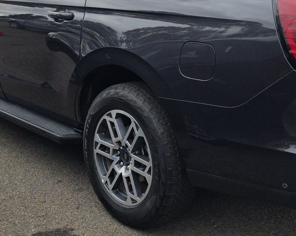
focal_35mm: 53
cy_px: 56
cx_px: 182
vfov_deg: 28.1
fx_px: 464
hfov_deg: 35.2
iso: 64
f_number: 1.4
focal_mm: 6.5
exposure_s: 1/4235
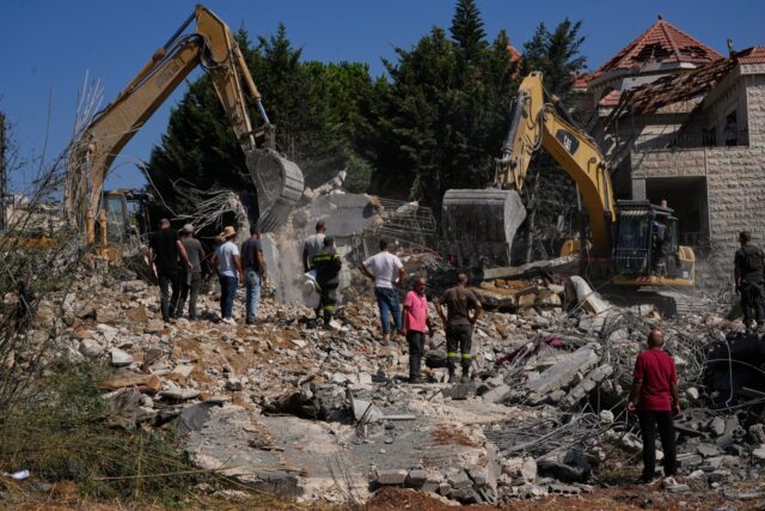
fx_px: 1254
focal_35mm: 59
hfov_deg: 33.9
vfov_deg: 23.0
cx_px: 382
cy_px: 256
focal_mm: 59
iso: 320
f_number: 13
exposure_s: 1/1000
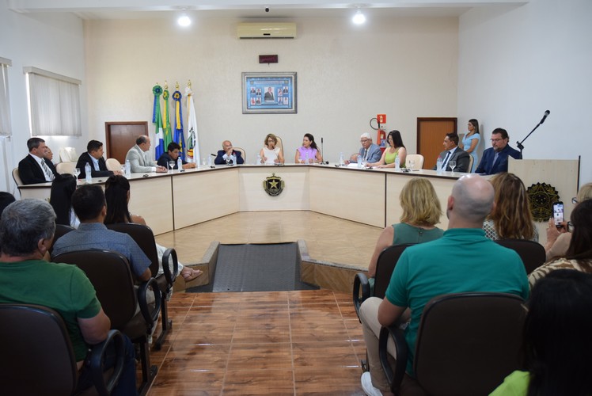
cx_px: 296
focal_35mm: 33
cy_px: 198
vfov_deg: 40.0
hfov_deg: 57.2
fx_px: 543
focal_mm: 22
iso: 800
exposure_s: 1/60
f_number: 4
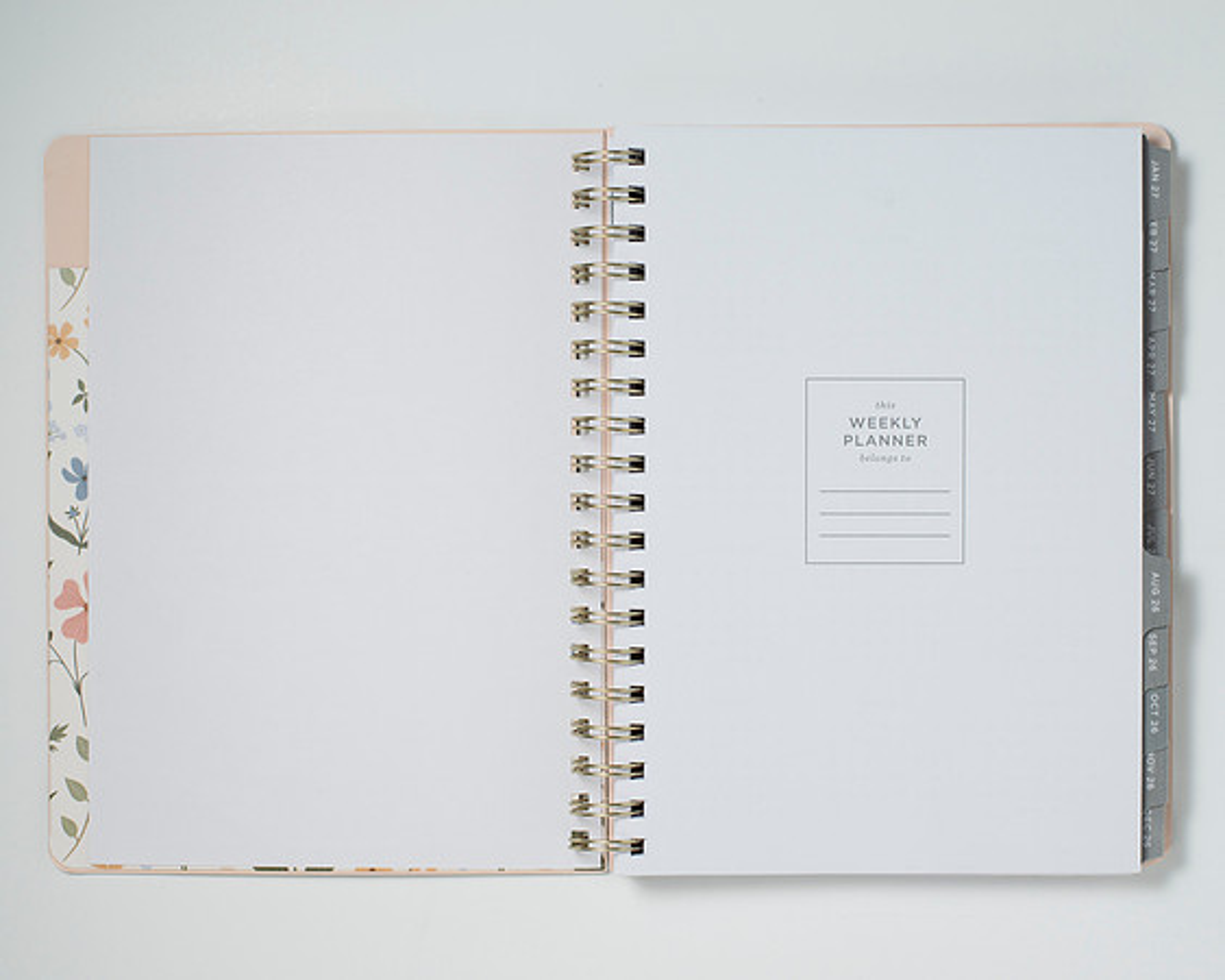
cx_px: 621
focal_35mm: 63
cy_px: 520
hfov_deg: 30.2
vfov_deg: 24.3
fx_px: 2272
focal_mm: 50
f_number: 9
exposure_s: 1/200
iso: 200
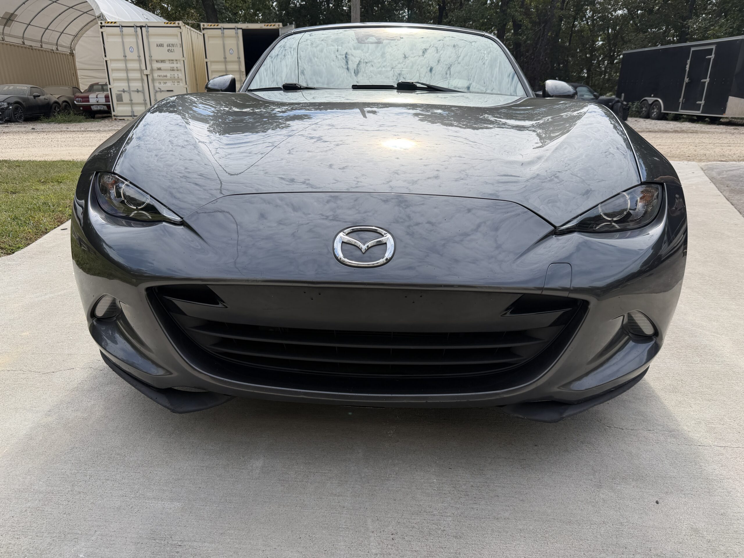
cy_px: 279
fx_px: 516
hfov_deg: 71.6
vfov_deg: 56.8
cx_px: 372
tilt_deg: -21.2
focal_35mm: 24
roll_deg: +0.2
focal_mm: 6.76
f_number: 1.78
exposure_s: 1/3759
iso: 80
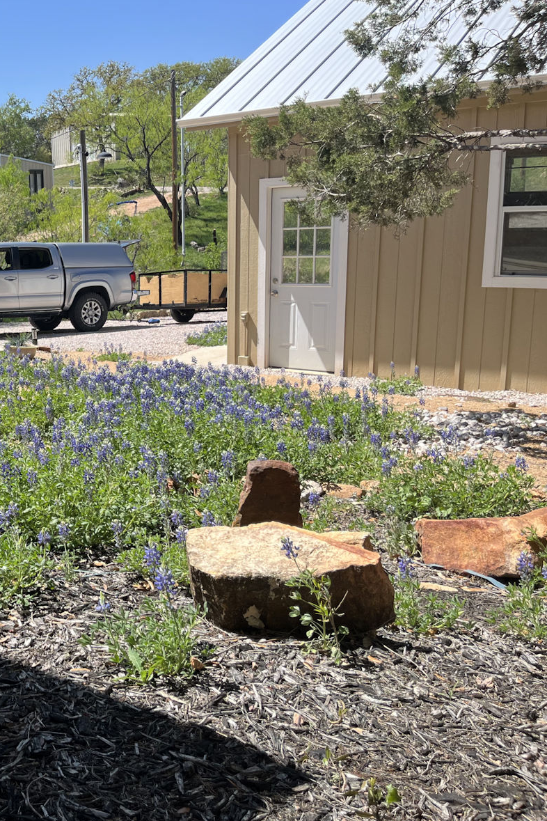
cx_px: 1
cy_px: 403
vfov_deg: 51.9
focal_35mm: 37
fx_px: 843
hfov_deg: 33.0
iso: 50
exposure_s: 1/2222
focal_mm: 5.1
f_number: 1.6
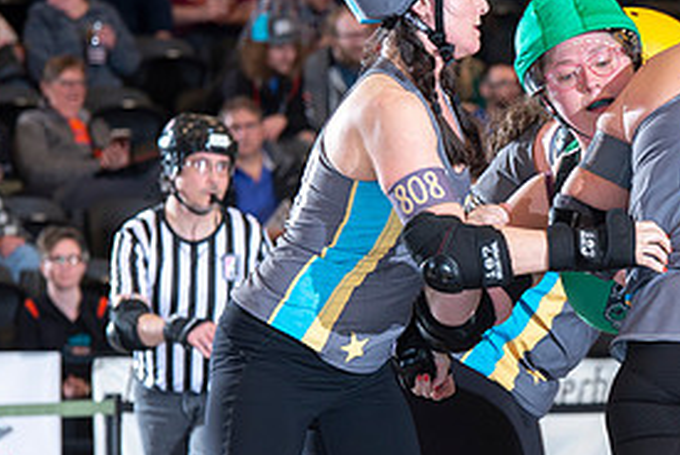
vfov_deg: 4.1
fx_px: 6372
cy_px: 330
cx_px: 564
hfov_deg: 6.1
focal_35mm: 337
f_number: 5.6
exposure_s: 1/160
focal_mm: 160
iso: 640
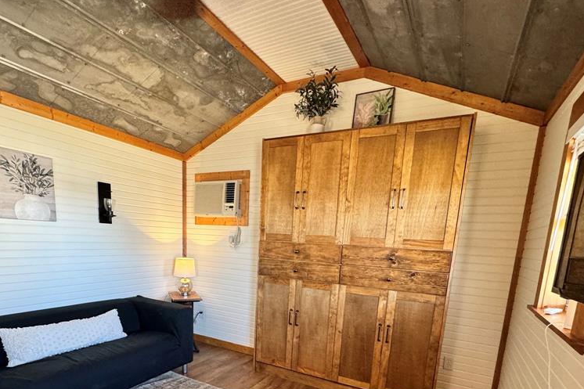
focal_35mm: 20
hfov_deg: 83.9
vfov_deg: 58.3
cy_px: 297
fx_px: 324
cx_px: 275
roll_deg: -2.8
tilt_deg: -11.0
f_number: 2.2
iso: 320
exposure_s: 1/60
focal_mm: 2.22
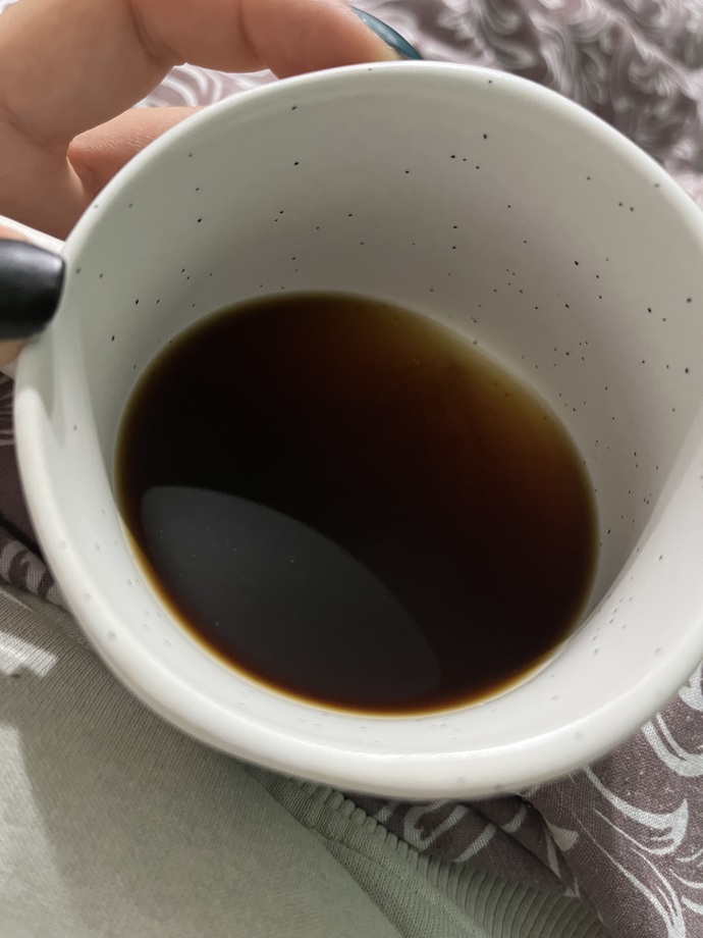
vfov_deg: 67.3
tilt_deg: -47.9
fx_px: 704
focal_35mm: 26
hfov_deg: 53.1
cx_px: 352
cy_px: 469
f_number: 1.6
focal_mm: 5.1
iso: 640
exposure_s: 1/33
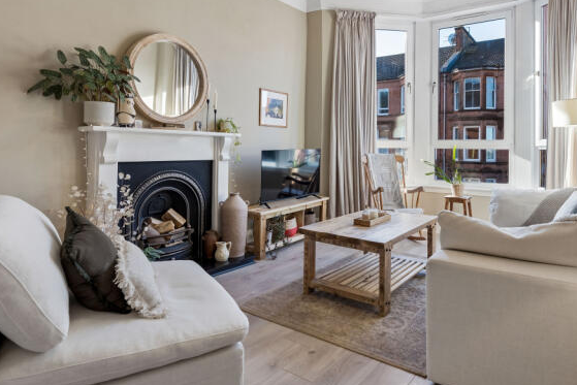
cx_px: 325
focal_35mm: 22
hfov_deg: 78.2
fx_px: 353
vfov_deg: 56.7
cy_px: 148
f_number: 4.5
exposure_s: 1/80
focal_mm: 12
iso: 200
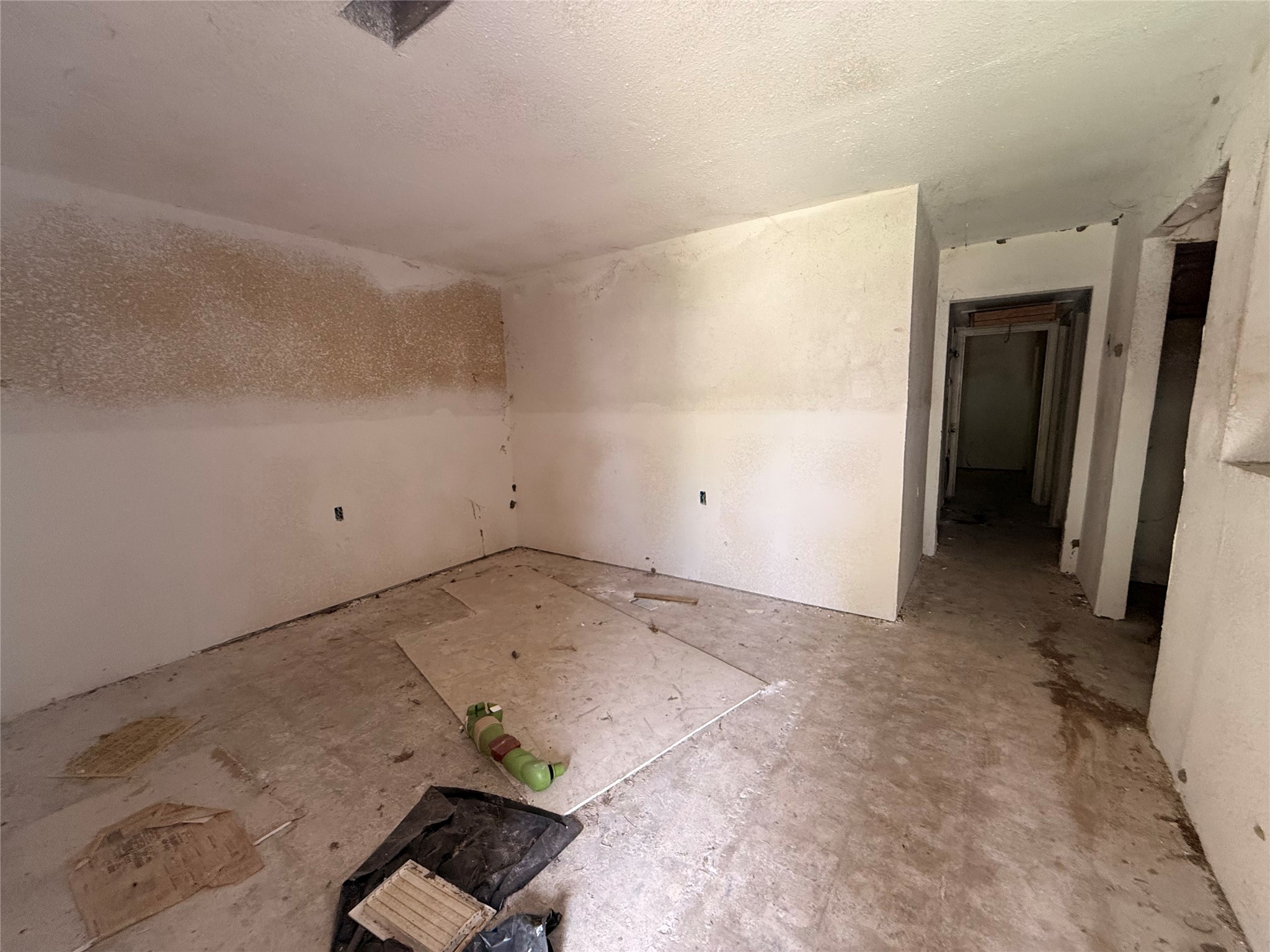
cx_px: 635
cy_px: 476
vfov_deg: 85.7
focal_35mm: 14
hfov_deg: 102.1
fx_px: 514
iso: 320
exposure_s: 1/100
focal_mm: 2.22
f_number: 2.2
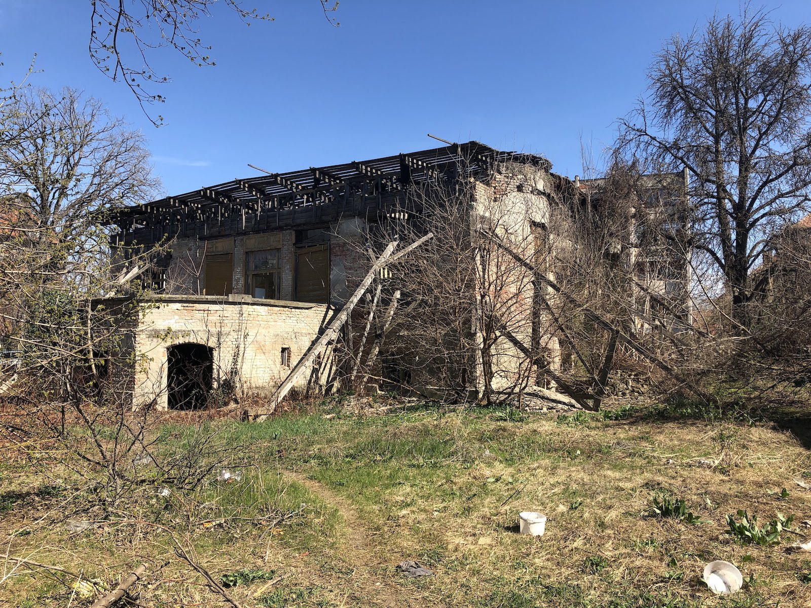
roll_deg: +1.1
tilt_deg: +4.5
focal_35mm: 28
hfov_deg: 63.4
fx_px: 656
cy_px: 304
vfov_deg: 49.7
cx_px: 406
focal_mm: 3.99
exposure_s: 1/1230
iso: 20
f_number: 1.8
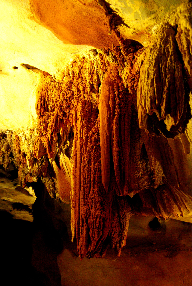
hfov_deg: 32.0
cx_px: 96
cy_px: 143
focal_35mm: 42
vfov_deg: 46.3
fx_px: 335
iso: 1600
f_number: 2.8
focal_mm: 27.5
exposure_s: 1/10
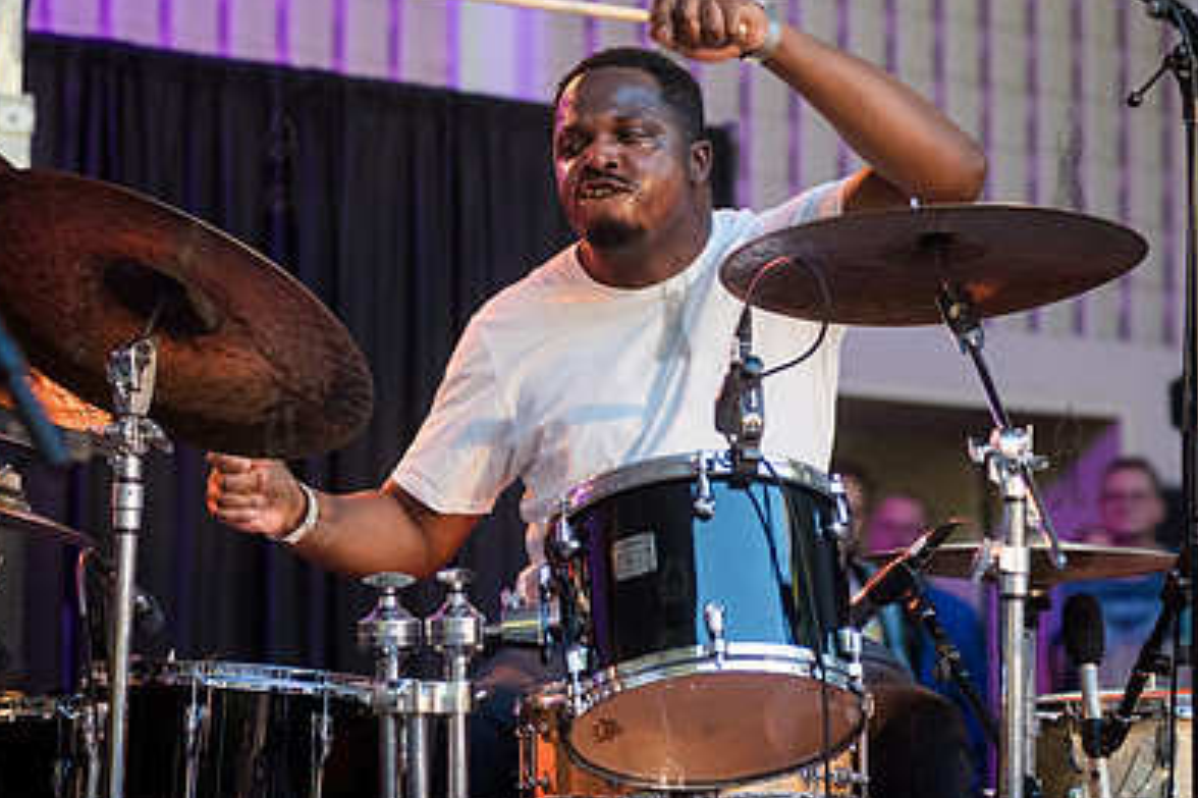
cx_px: 672
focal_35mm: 149
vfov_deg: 9.2
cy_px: 307
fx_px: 4956
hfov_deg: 13.8
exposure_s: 1/800
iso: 3200
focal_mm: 100
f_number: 4
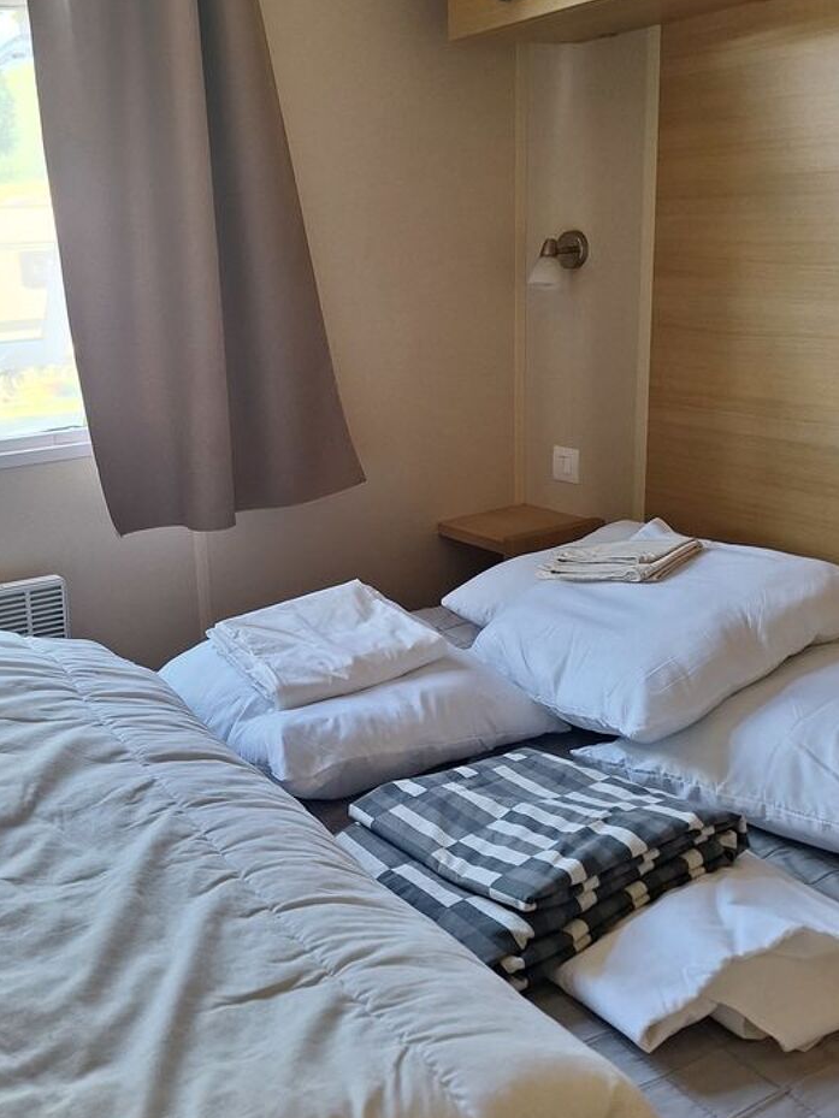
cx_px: 289
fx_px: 1066
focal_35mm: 33
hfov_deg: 42.5
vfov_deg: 55.3
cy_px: 506
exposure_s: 1/100
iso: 64
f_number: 1.8
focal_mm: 5.54
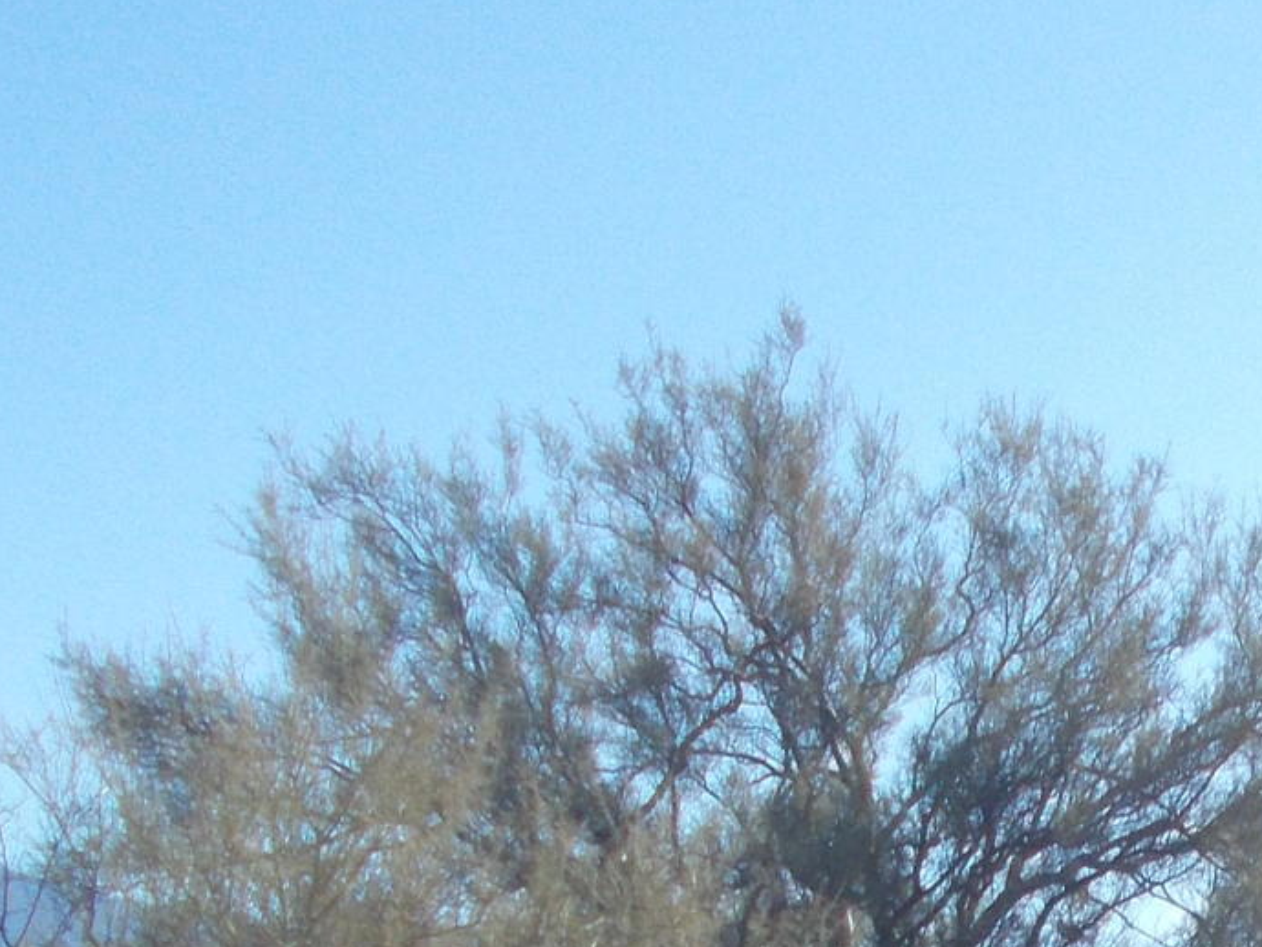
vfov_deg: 12.6
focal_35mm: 113
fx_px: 4121
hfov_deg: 16.1
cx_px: 1849
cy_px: 1316
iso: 80
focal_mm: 4.6
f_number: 8
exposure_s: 1/125
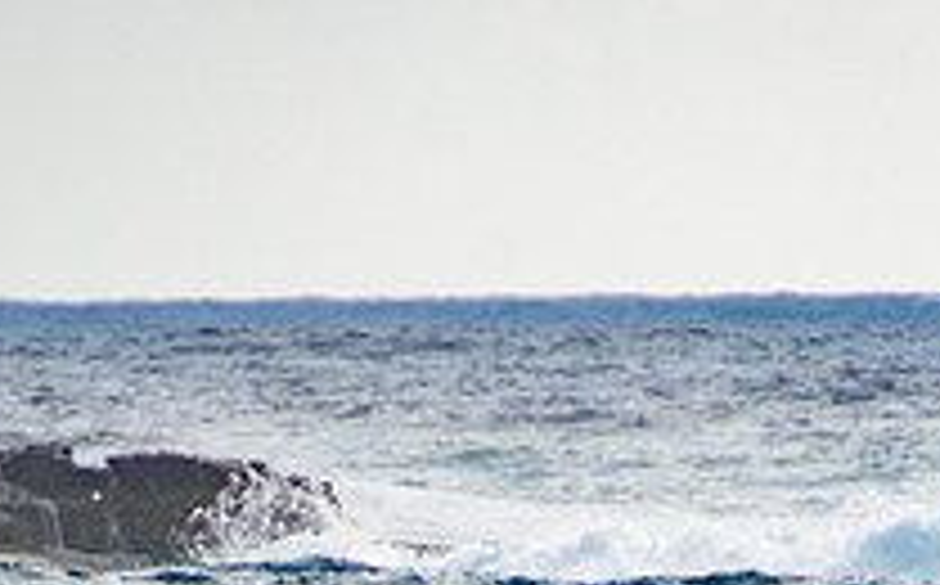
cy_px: 857
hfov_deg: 1.2
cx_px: 729
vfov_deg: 0.8
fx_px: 43518
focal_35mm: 1701
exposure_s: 1/2000
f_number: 5.6
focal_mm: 400
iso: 360
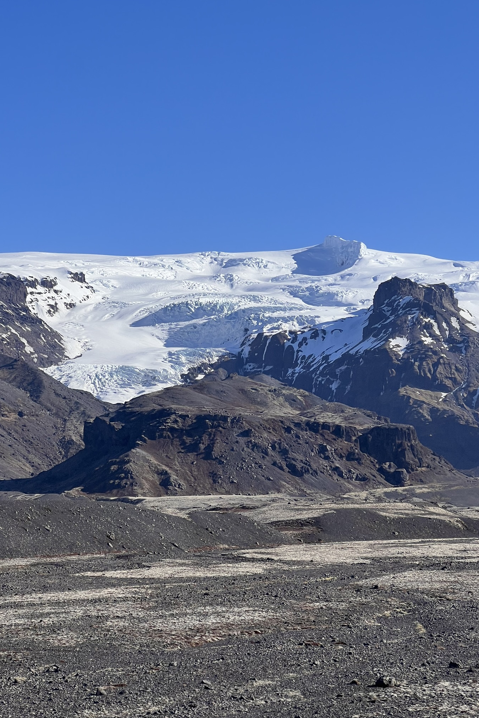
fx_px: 1616
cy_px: 358
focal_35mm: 81
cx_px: 213
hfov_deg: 16.9
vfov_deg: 25.1
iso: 32
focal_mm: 9
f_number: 2.8
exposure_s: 1/1340
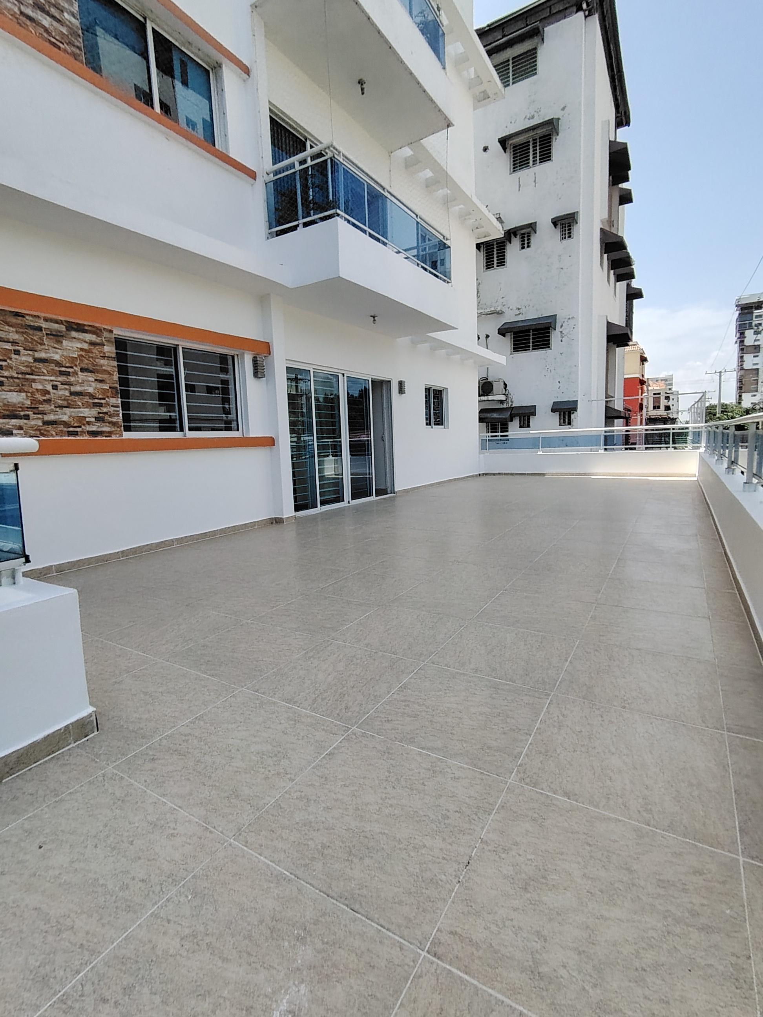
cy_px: 508
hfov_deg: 74.7
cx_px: 382
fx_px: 500
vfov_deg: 91.0
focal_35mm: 17
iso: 100
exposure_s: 1/1421
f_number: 2.2
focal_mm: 1.42
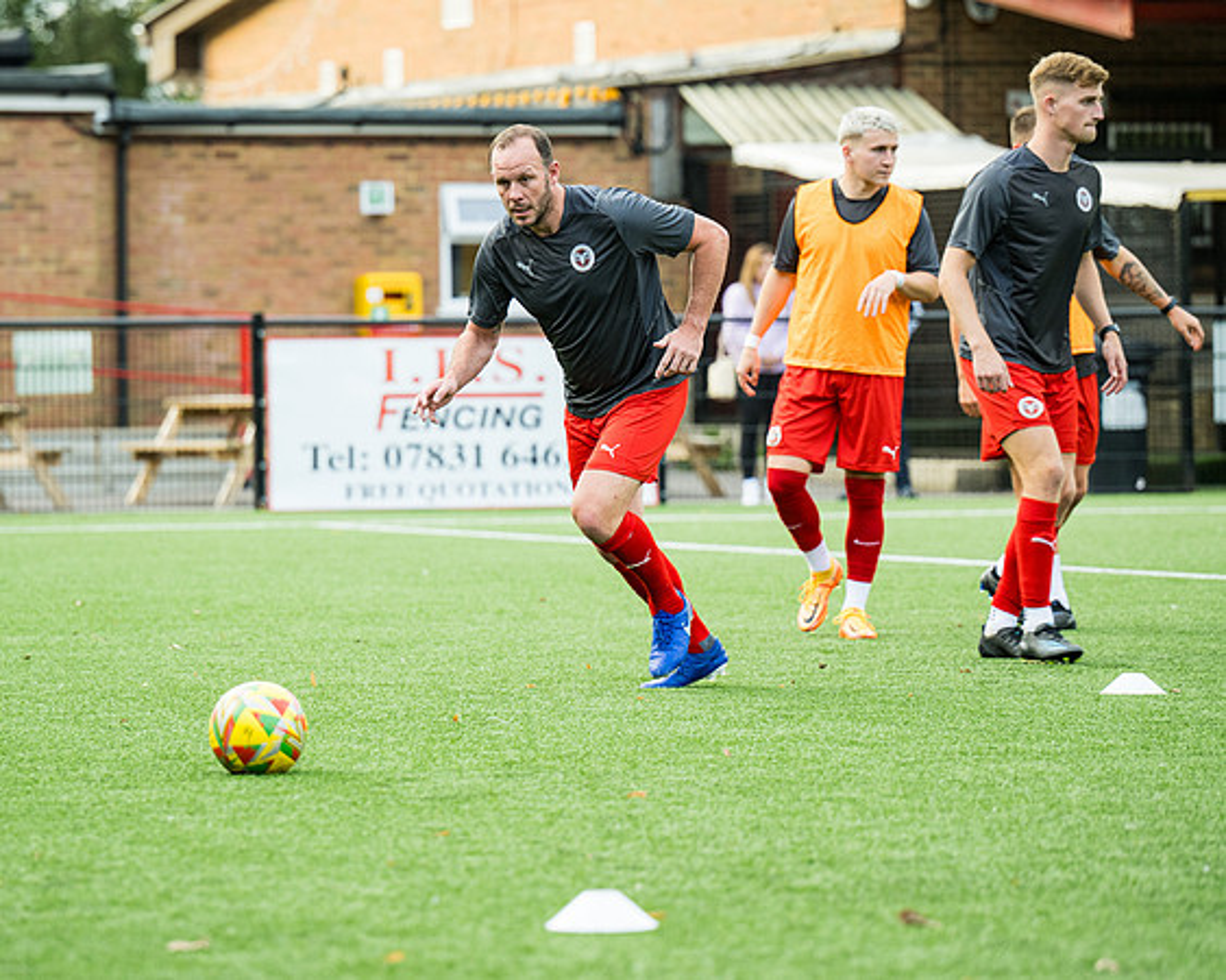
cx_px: 506
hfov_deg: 10.0
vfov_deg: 8.0
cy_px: 530
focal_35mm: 193
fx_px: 7013
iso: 400
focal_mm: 125
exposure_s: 1/640
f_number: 2.8
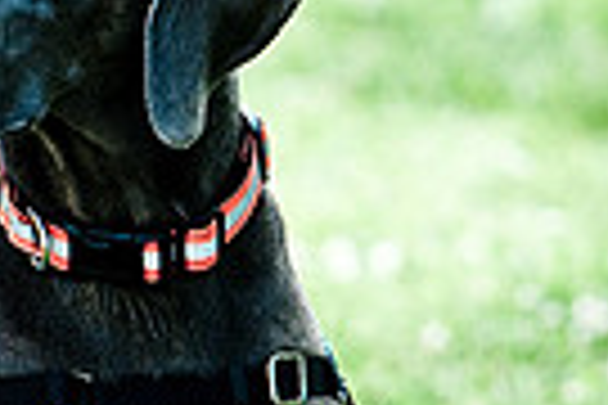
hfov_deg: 1.6
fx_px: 21768
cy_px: 322
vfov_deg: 1.1
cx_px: 77
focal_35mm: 1289
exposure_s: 1/1250
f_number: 2.8
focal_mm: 200
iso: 200
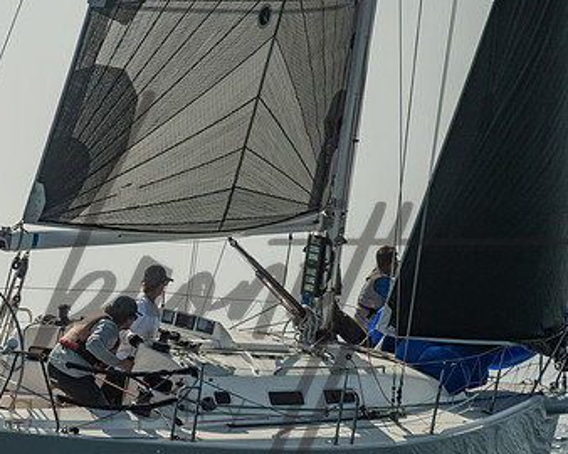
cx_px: 69
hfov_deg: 4.9
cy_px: 313
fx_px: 6569
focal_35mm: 391
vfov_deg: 4.0
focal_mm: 200
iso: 320
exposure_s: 1/2500
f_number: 6.3
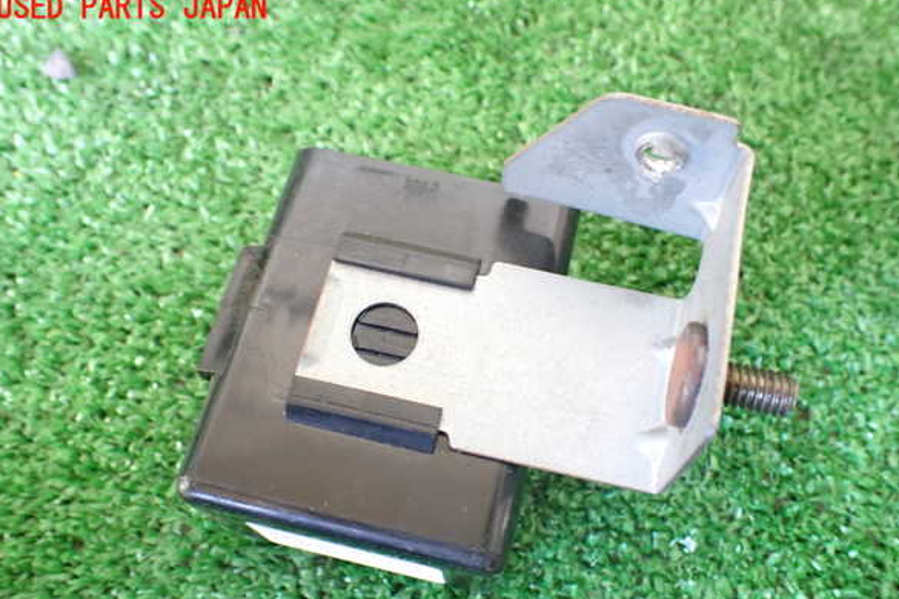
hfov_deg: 58.7
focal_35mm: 32
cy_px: 335
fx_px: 799
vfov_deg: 41.1
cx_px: 449
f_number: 2.3
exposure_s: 1/50
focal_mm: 5.4
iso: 800
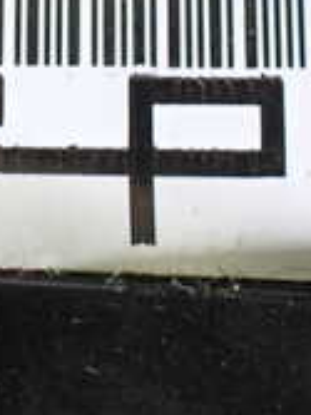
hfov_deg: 13.5
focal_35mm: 108
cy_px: 89
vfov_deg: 18.1
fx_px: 1295
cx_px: -7
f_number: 2.3
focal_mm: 5.4
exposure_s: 1/125
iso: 400
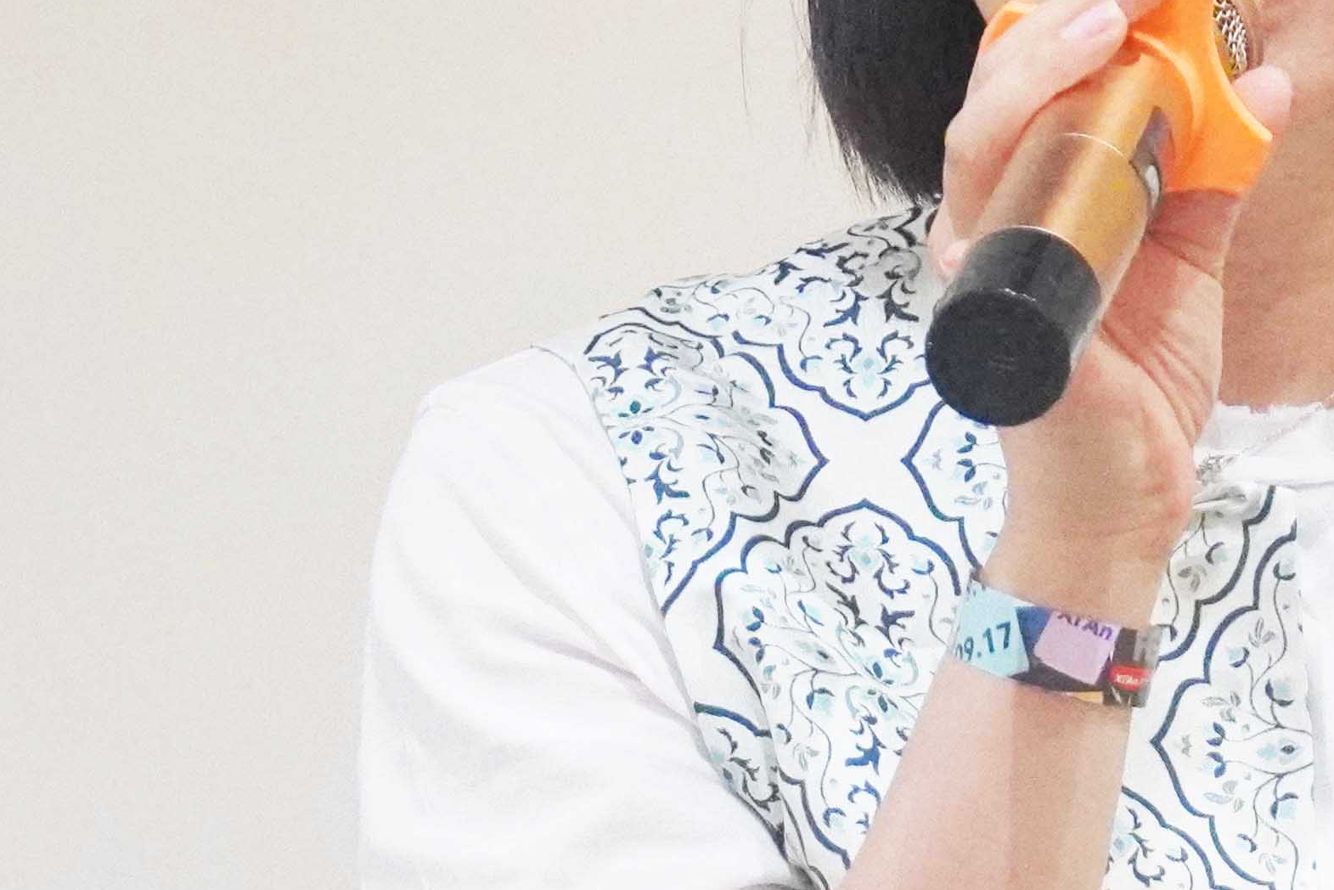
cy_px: 641
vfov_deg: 3.6
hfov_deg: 5.4
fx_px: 14009
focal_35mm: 378
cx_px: 1297
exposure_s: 1/160
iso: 5000
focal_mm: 66
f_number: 5.6
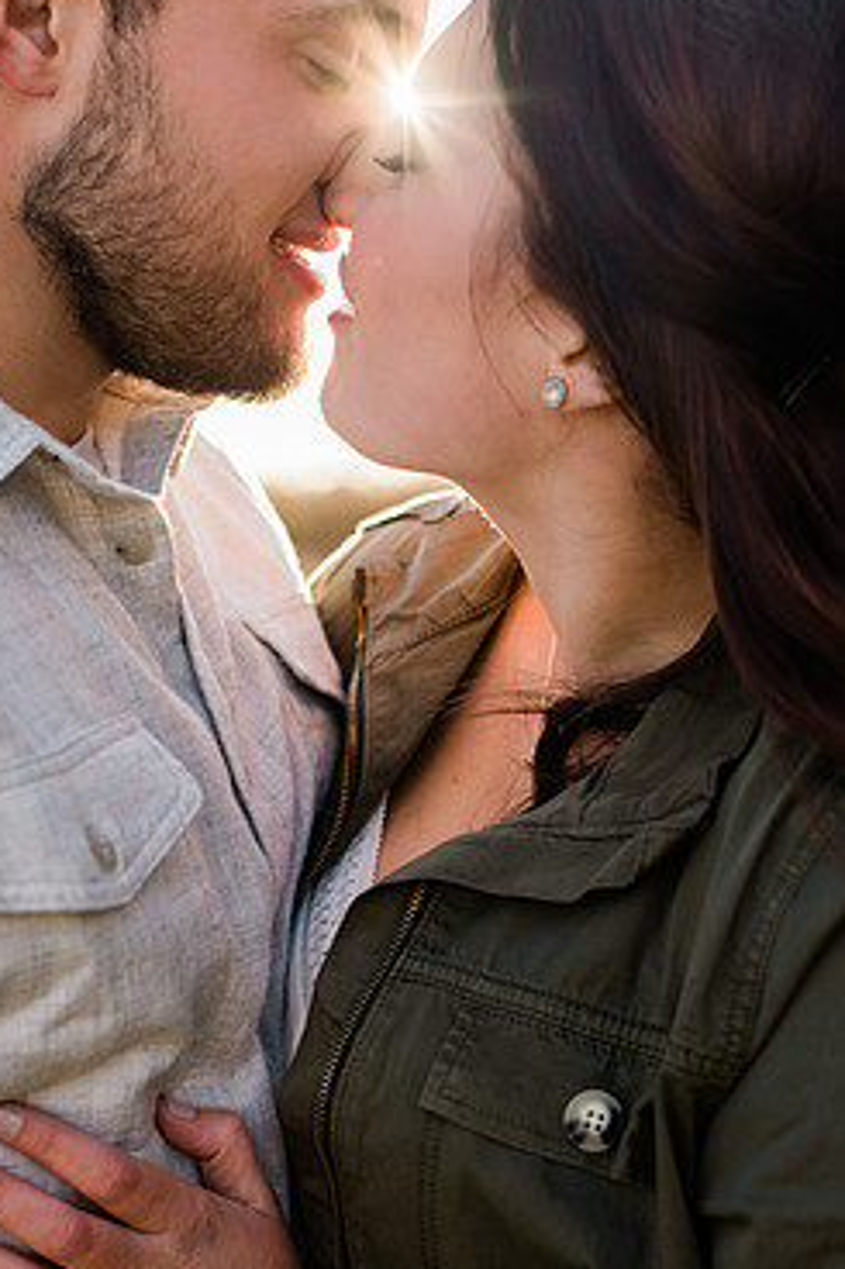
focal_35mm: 71
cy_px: 641
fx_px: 2502
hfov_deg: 19.1
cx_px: 331
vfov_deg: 28.5
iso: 200
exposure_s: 1/640
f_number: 3.2
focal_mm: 58
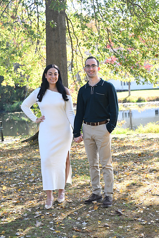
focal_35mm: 70
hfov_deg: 19.5
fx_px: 463
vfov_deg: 28.8
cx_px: 80
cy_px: 119
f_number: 6.3
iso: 200
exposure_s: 1/80
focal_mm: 70
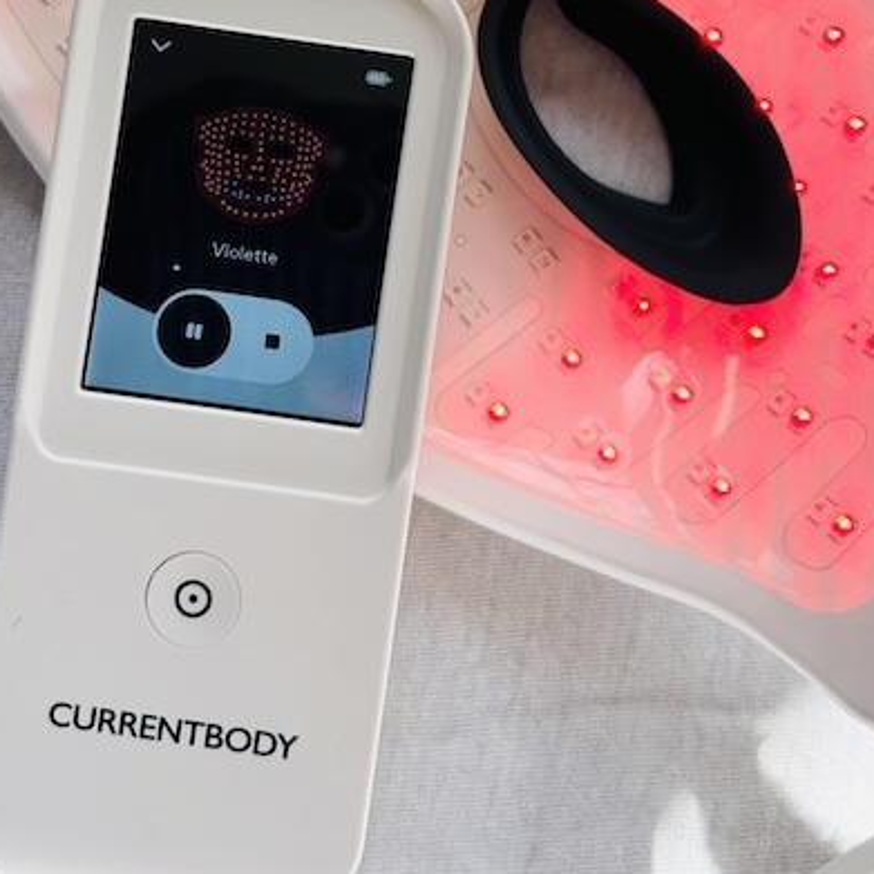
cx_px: 358
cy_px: 182
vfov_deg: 32.5
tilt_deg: -77.7
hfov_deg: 33.3
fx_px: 1457
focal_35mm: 51
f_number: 1.5
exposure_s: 1/678
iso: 50
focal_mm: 5.7
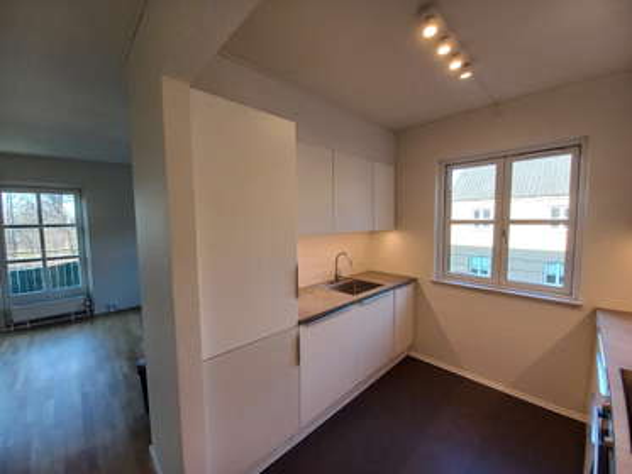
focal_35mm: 13
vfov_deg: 89.9
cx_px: 316
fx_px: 237
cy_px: 237
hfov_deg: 106.2
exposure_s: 1/50
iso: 64
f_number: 2.2
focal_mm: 1.42
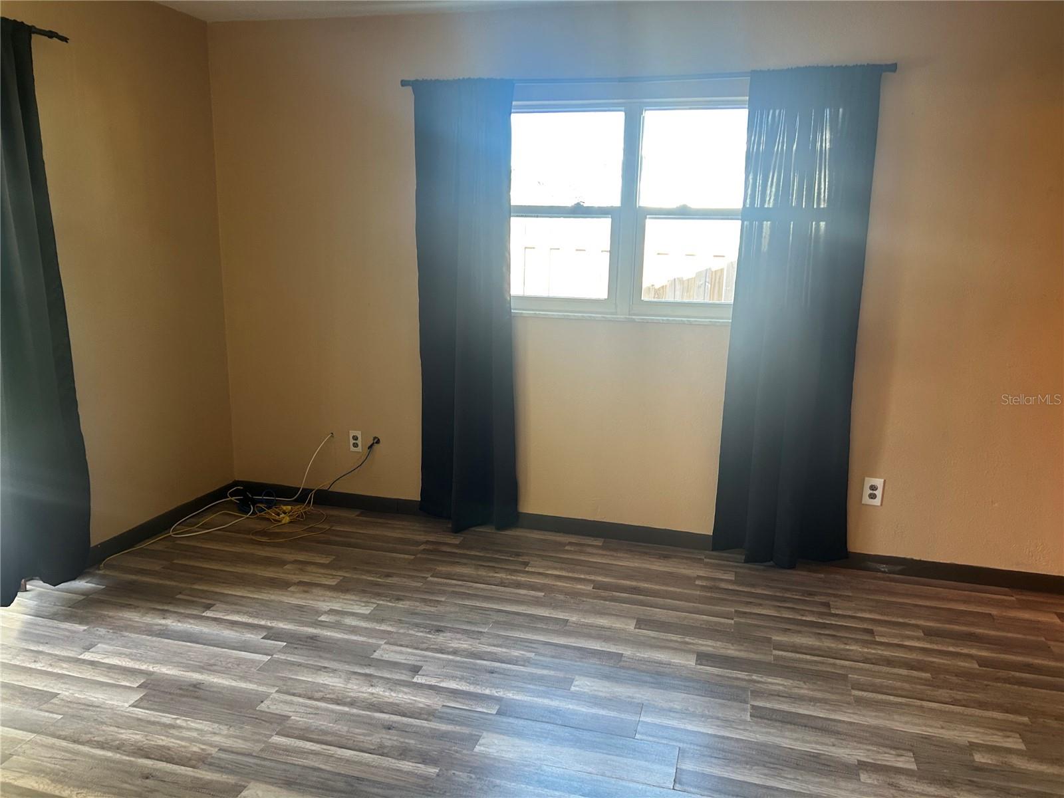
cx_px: 532
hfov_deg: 67.3
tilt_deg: -9.8
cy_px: 399
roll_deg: -0.5
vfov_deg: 53.1
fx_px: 799
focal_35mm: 26
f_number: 1.5
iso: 125
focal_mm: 5.7
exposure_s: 1/60
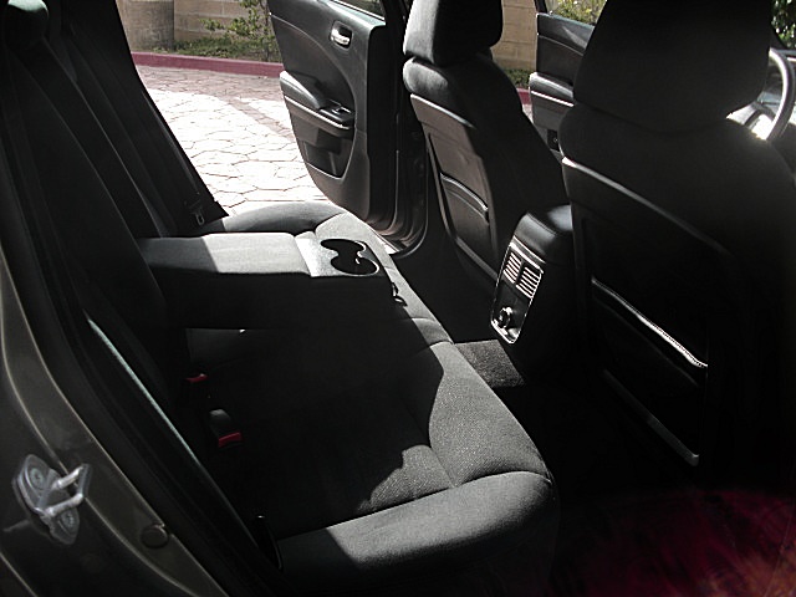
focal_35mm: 36
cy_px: 298
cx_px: 398
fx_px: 828
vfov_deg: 39.7
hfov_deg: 51.4
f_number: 2.8
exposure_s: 1/160
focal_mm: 6.3
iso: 50
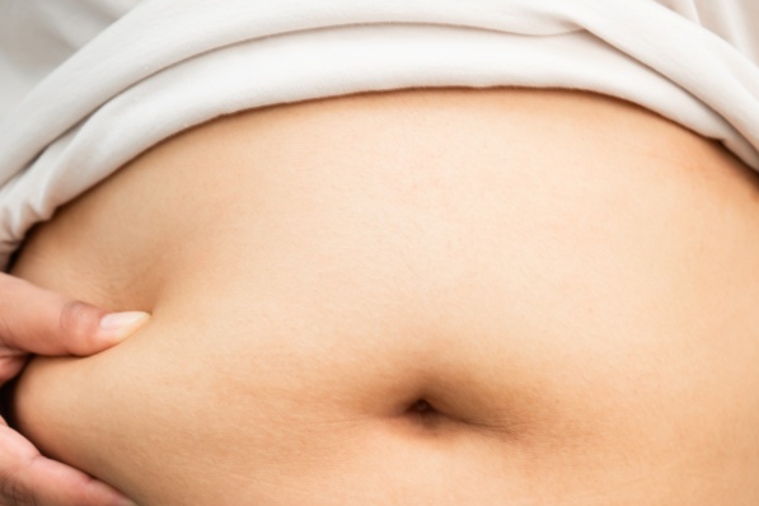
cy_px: 378
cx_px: 462
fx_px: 1855
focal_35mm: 88
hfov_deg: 23.1
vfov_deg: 15.5
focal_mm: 50
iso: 400
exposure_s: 1/80
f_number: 4
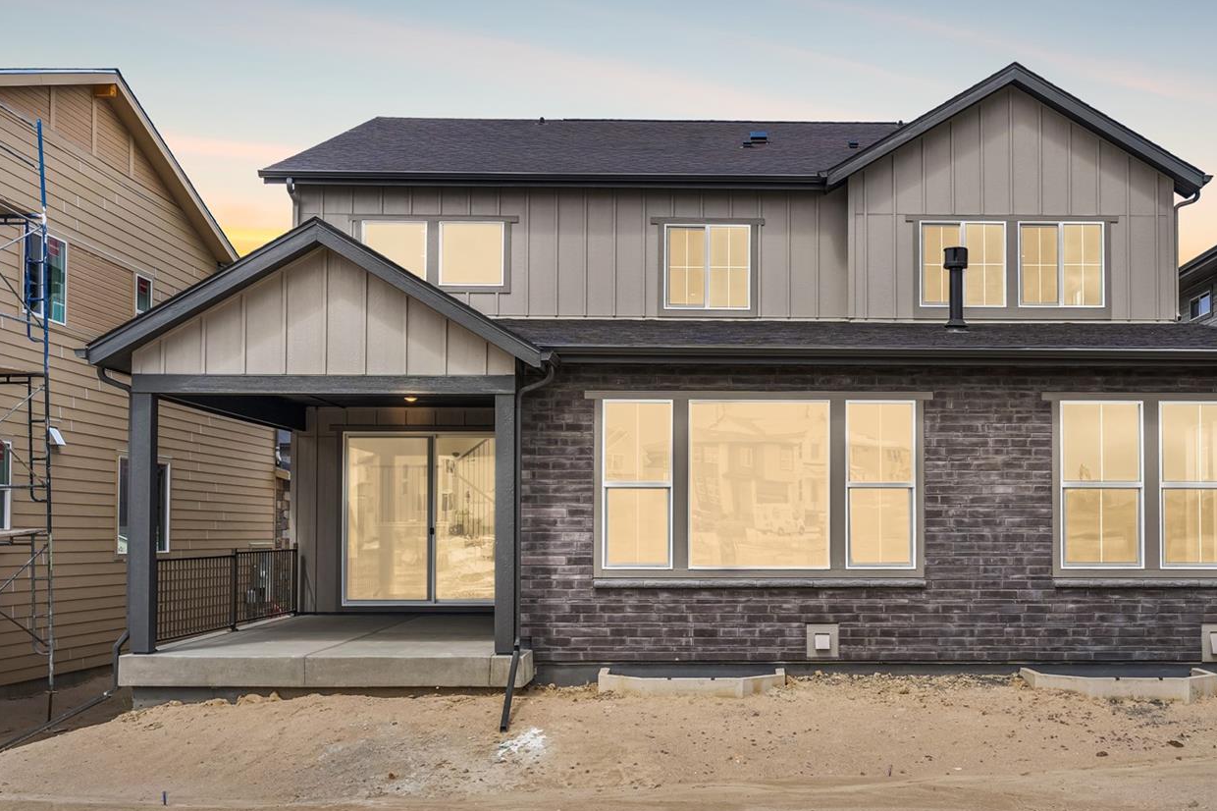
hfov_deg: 48.1
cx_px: 750
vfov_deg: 33.4
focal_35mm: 40
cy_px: 397
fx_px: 1352
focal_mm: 31
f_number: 8
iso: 160
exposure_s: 1/250
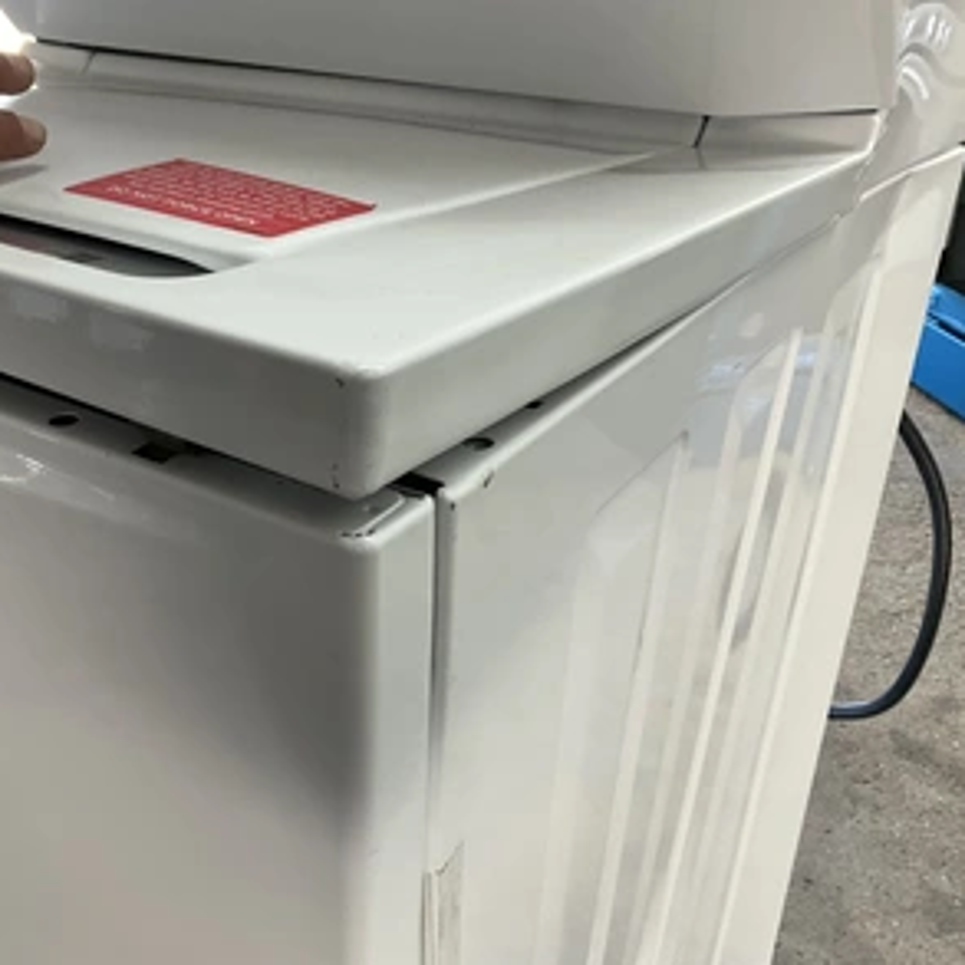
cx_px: 326
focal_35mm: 35
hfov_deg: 46.5
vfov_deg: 47.2
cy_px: 491
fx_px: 1104
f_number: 1.8
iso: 80
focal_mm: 3
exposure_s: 1/60
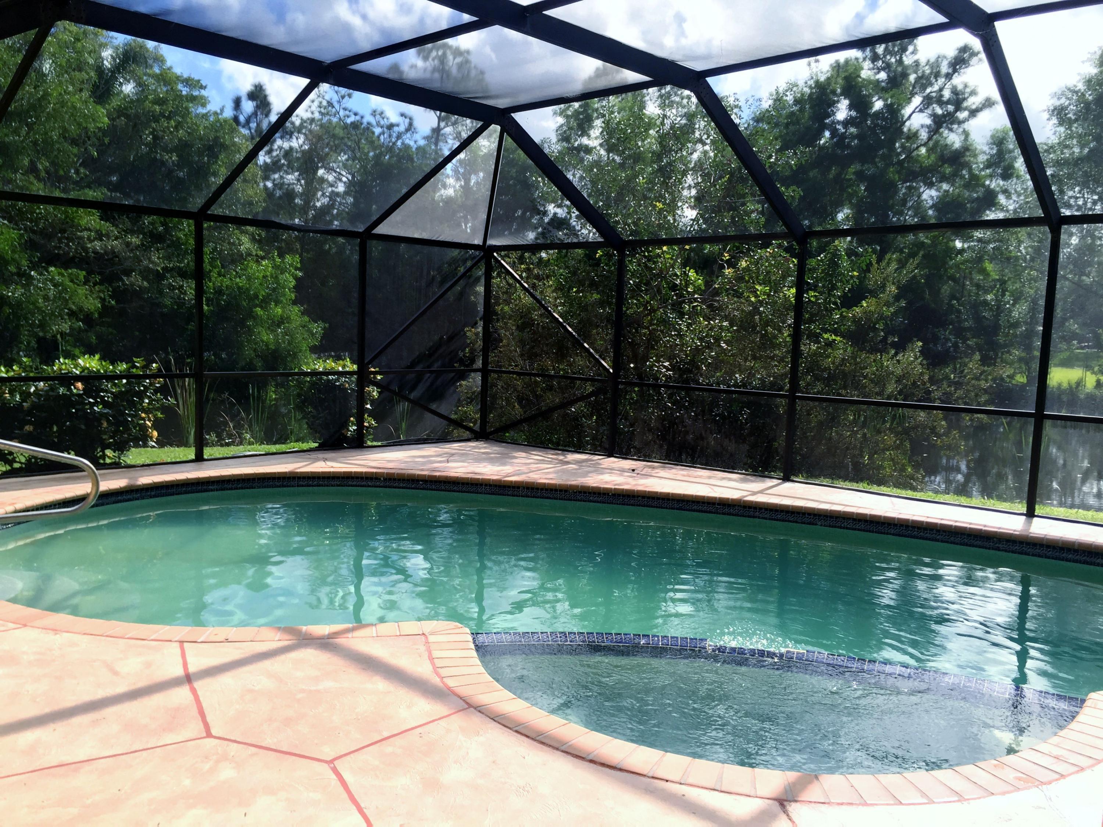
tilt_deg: -6.2
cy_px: 414
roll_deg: -2.1
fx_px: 924
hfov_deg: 61.7
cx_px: 552
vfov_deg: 48.2
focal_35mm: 29
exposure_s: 1/565
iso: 32
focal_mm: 4.15
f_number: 2.2
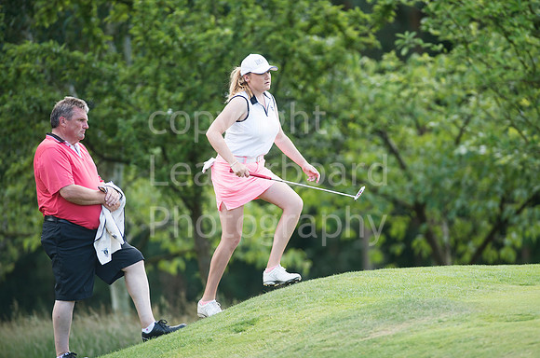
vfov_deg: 4.6
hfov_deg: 6.9
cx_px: 270
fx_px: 4490
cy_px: 179
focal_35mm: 300
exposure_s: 1/800
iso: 400
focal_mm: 300
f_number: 4
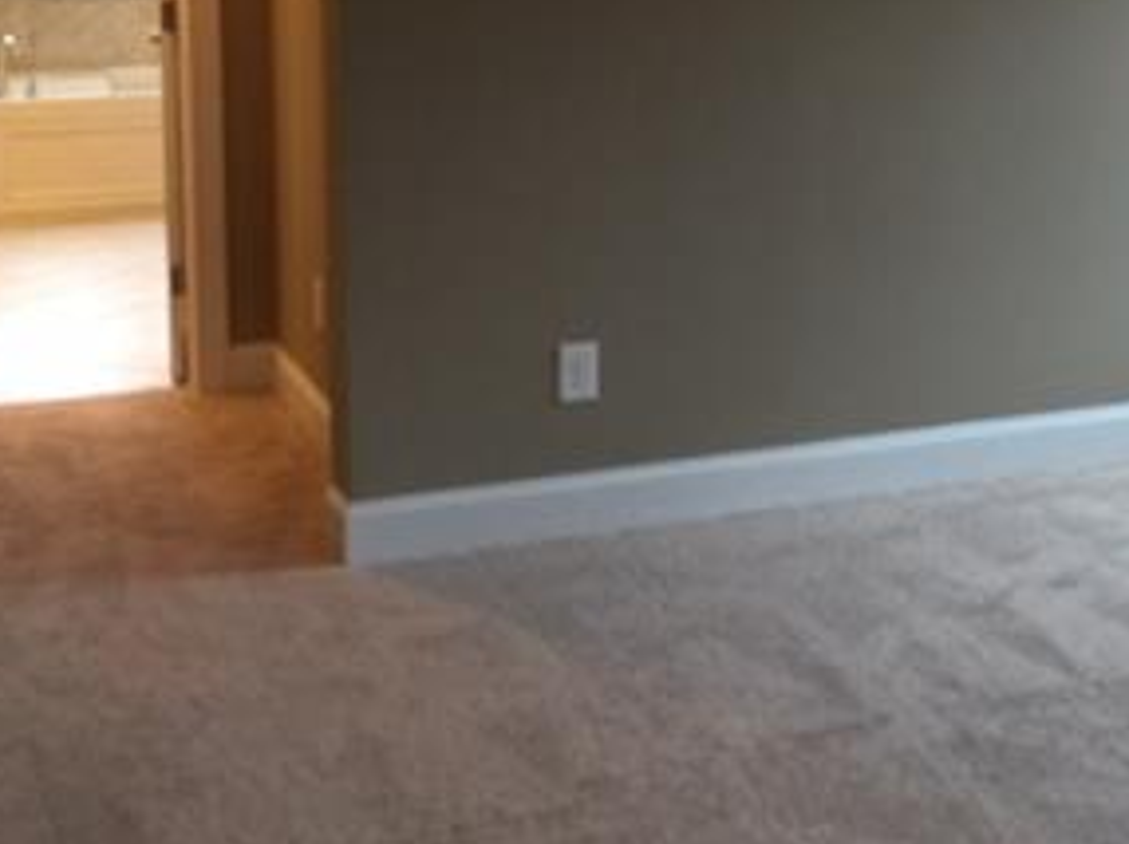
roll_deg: -0.6
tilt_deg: -6.3
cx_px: 920
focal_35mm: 65
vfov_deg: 22.1
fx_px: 2118
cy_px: 99
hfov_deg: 29.1
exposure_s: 1/15
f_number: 2.2
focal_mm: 4.15
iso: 32
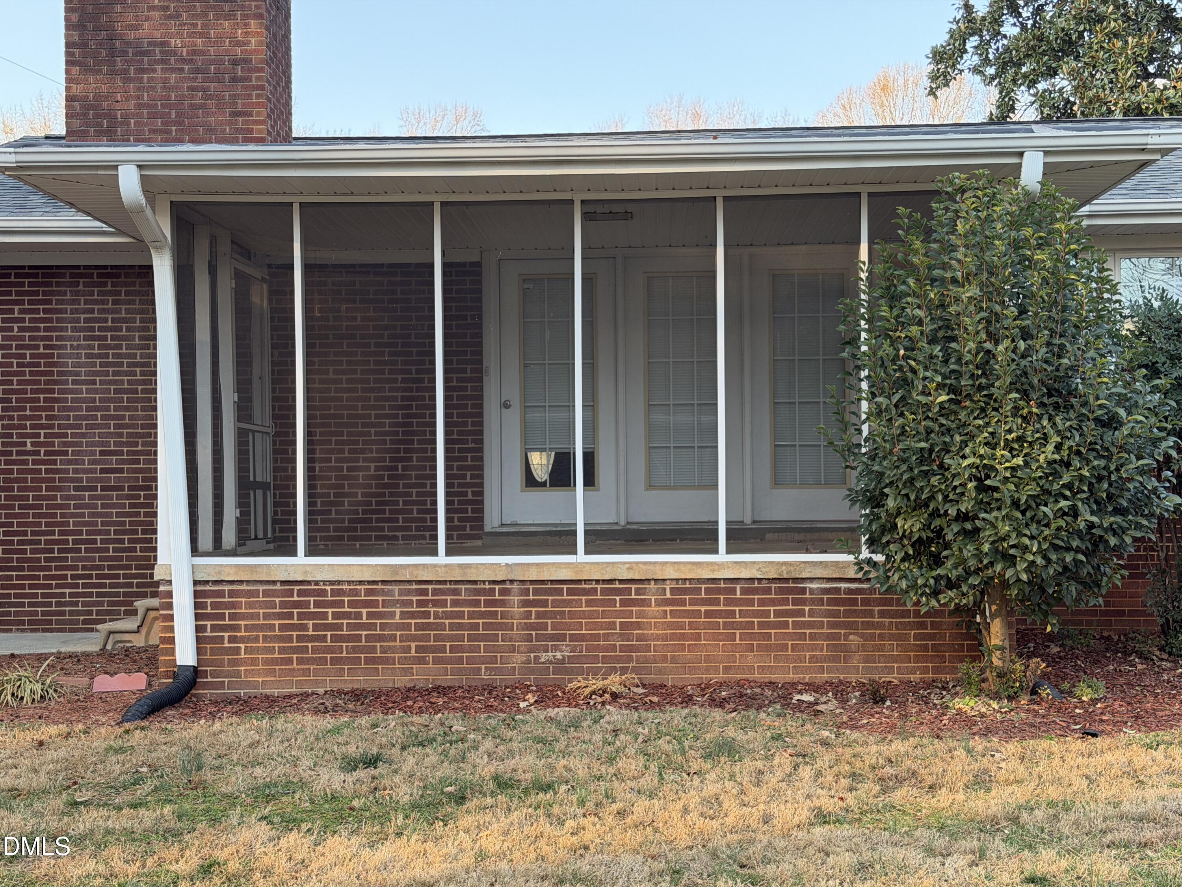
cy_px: 444
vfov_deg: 30.3
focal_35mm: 48
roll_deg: +0.6
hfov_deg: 39.7
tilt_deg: +0.7
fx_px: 1639
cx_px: 591
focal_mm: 6.76
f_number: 1.78
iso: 80
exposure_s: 1/186
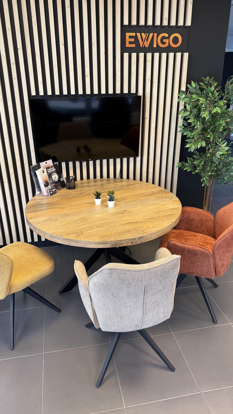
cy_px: 206
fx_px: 296
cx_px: 112
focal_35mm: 27
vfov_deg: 69.9
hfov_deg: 42.9
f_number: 1.78
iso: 125
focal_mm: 6.76
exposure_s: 1/121
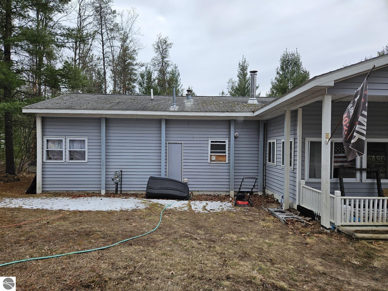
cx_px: 194
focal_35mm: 23
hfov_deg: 73.9
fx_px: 258
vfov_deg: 58.9
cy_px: 146
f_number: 1.8
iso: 32
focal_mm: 5.4
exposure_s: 1/256
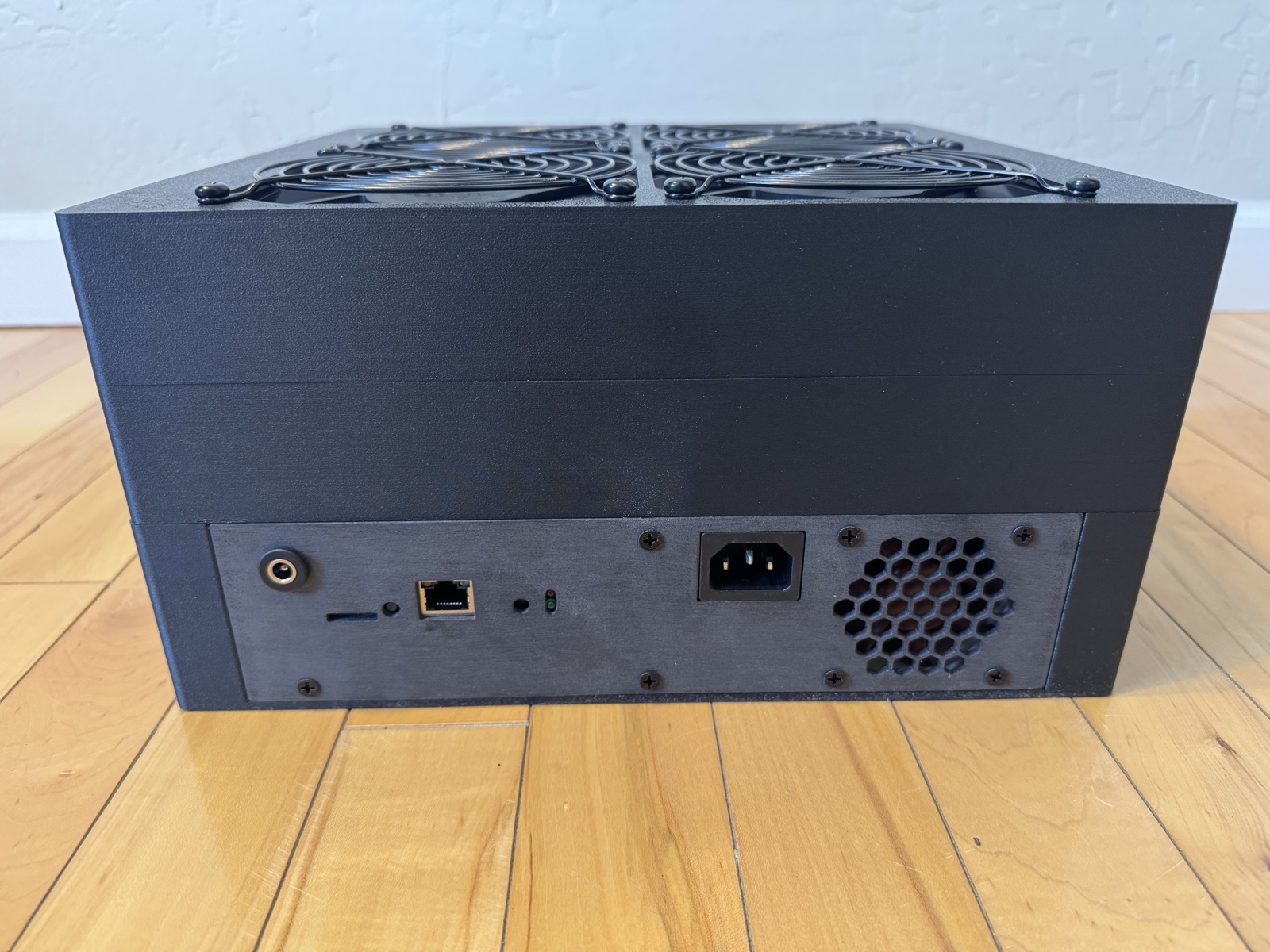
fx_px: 881
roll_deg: -0.2
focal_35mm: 24
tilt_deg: -25.5
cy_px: 476
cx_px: 635
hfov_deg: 71.6
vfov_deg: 56.8
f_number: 1.78
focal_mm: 6.76
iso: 400
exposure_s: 1/60
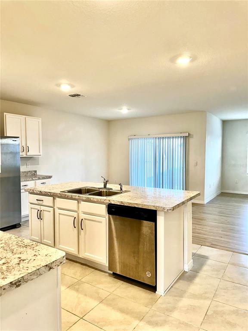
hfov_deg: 56.8
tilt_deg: -1.1
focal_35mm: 24
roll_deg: +0.0
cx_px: 124
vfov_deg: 71.6
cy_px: 166
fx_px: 229
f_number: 1.78
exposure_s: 1/120
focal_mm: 6.86
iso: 200
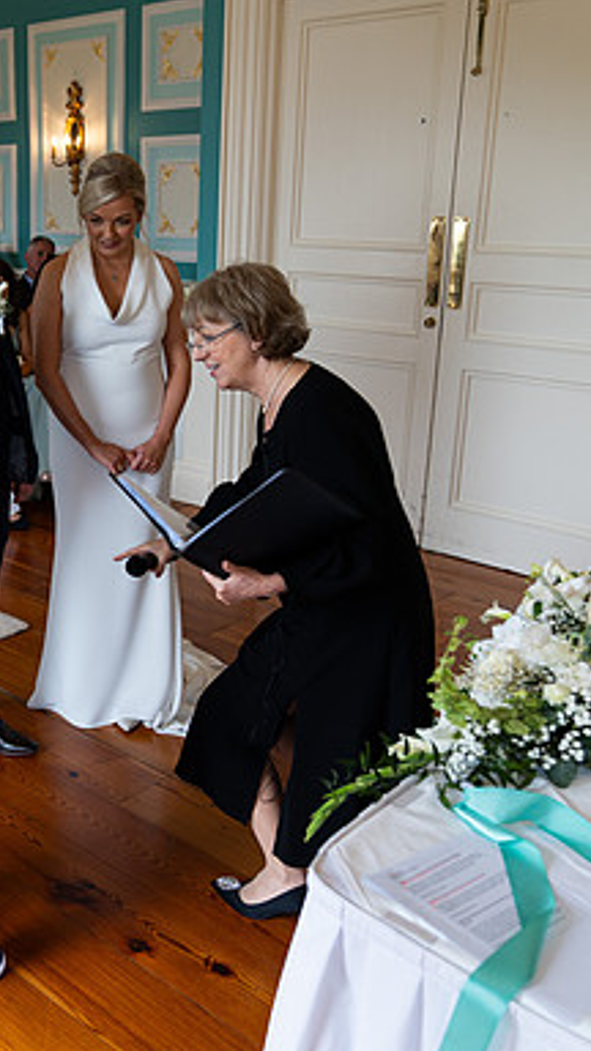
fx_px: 1059
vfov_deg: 52.8
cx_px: 27
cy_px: 527
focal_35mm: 38
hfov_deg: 29.5
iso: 400
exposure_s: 1/160
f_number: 2.8
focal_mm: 24
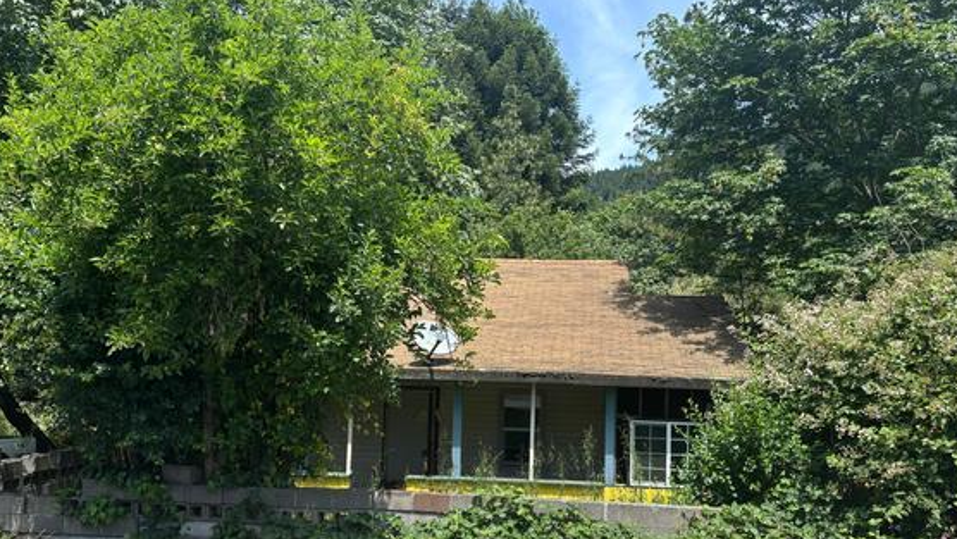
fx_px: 863
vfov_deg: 34.5
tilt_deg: +1.7
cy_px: 339
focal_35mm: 34
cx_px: 505
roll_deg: -1.4
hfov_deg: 58.0
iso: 50
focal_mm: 5.96
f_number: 1.6
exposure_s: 1/1248
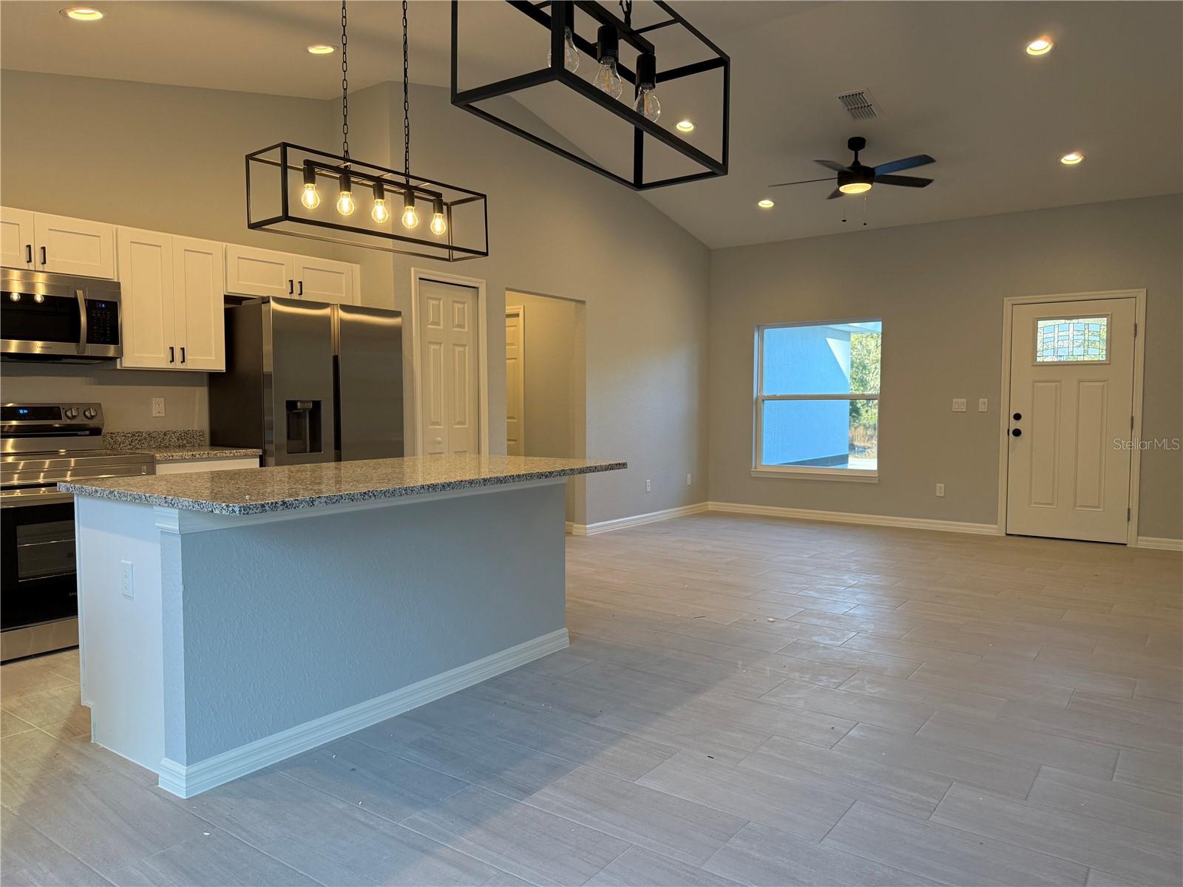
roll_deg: +0.3
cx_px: 592
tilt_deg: -2.3
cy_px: 444
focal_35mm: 24
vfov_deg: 56.8
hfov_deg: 71.6
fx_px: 820
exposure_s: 1/225
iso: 200
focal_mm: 6.76
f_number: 1.78
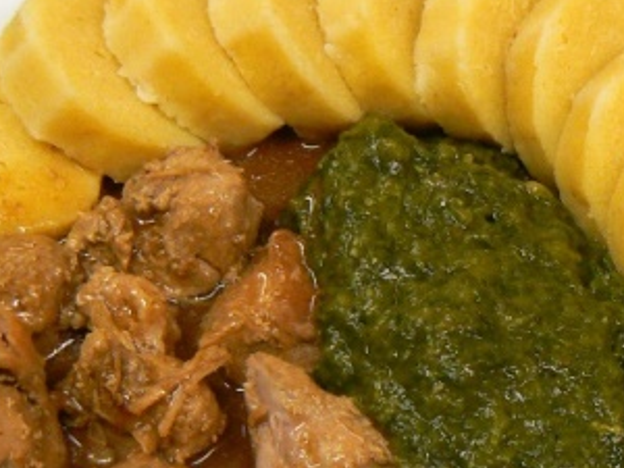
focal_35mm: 96
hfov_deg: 20.4
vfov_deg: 15.4
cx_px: 374
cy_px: 302
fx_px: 1731
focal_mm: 6
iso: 160
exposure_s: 1/30
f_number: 2.8
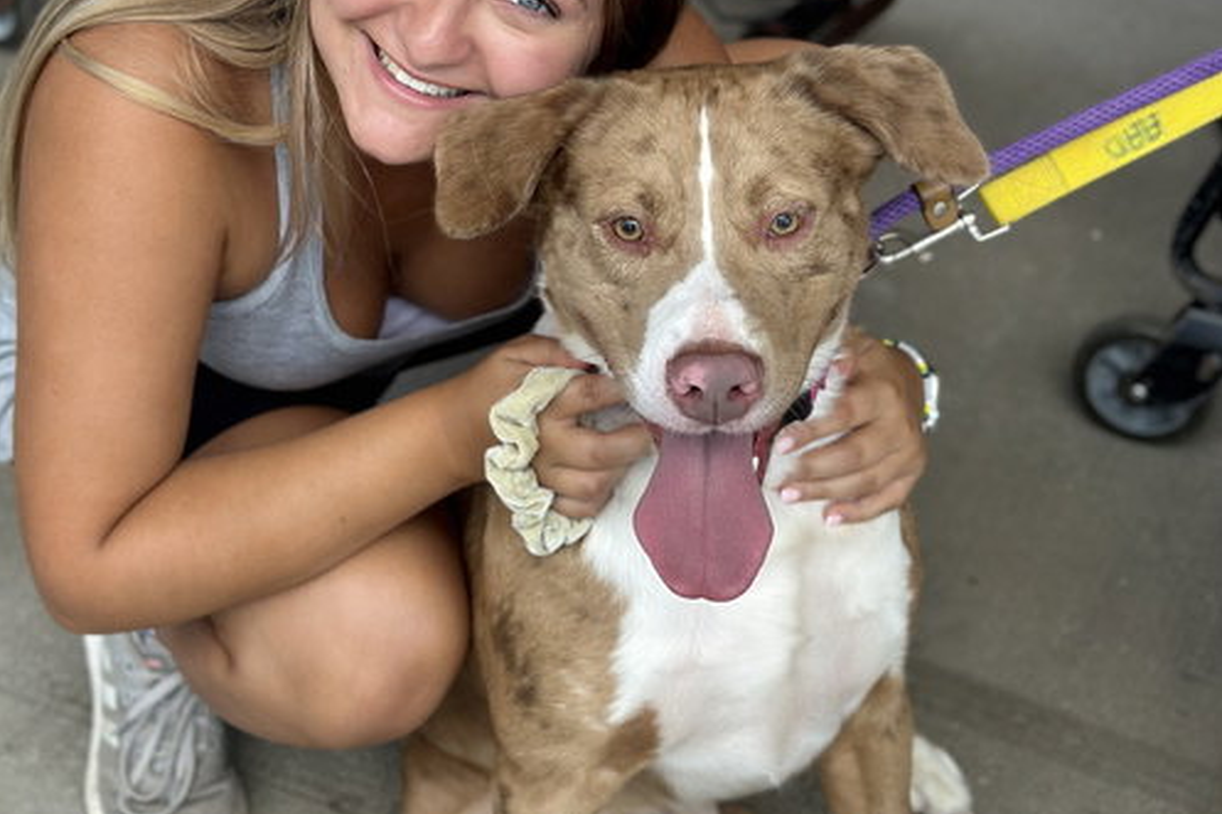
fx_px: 2273
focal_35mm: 67
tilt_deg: -32.4
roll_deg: -3.6
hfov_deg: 30.1
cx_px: 610
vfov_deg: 20.2
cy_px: 255
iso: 80
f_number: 1.78
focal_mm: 6.86
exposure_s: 1/911
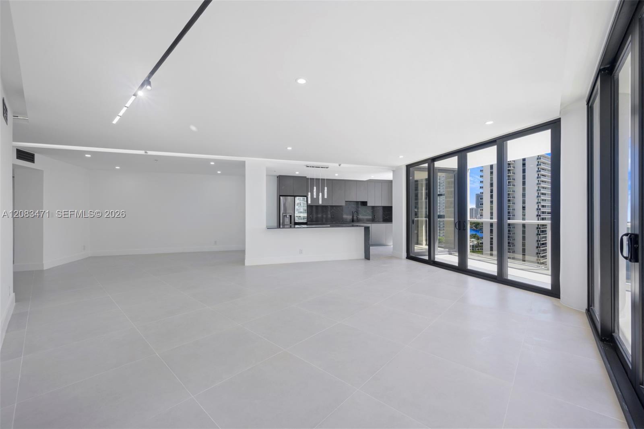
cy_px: 214
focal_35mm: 14
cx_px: 322
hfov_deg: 104.3
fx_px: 250
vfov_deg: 81.2
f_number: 9
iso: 100
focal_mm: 14
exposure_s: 1/13
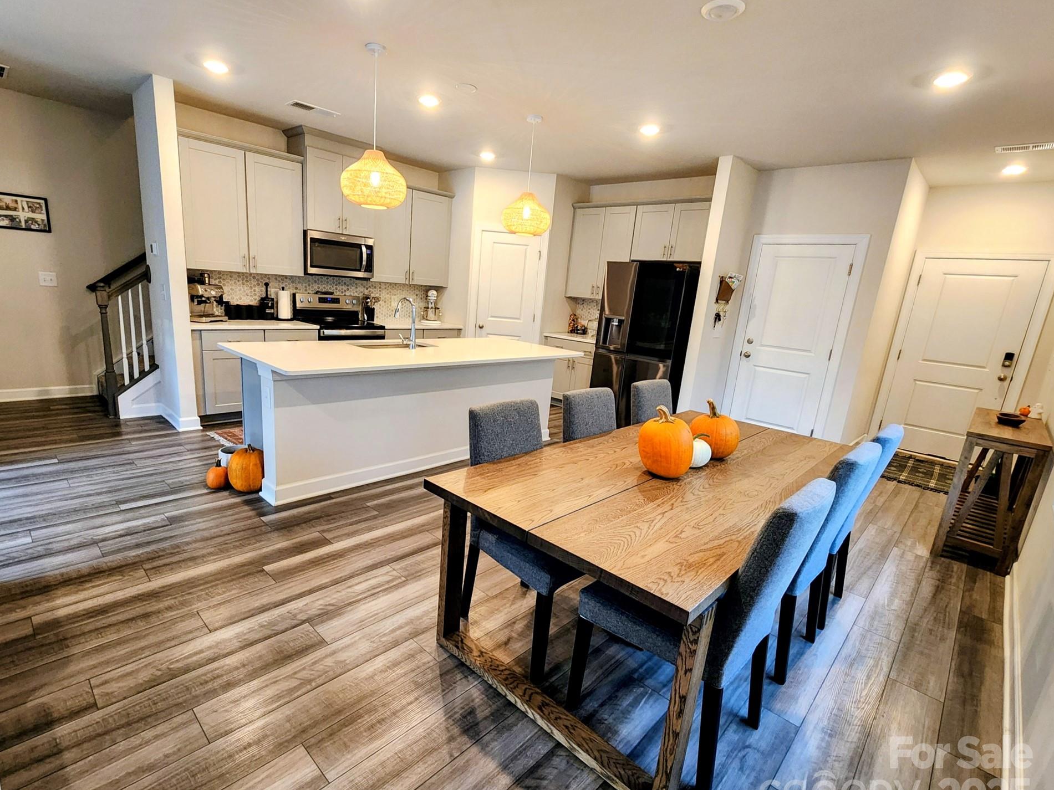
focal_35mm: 14
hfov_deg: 102.0
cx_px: 505
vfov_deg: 85.6
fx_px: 426
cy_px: 415
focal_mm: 2.2
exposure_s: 1/60
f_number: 2.2
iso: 400
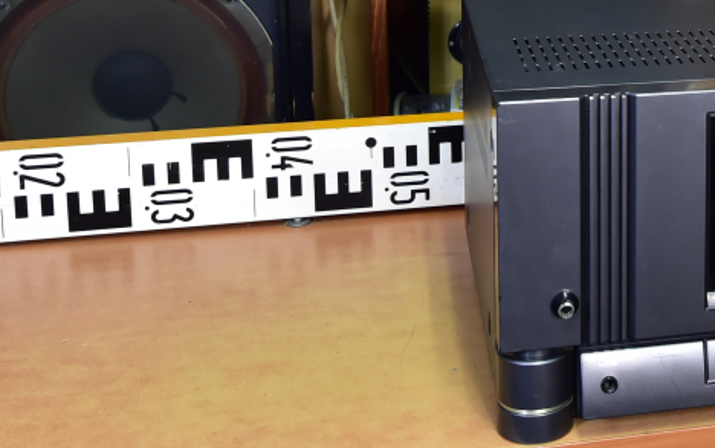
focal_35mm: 78
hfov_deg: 24.5
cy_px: -69
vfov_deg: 16.2
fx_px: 1521
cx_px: 807
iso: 2000
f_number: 7.1
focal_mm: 28
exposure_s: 1/80
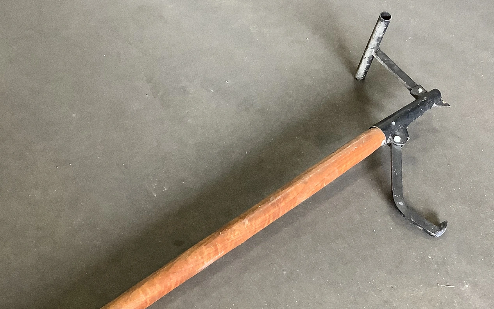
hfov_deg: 38.9
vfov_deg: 24.8
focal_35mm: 52
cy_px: 183
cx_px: 234
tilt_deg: -45.3
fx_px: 700
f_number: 2.4
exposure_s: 1/60
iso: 250
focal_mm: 3.3
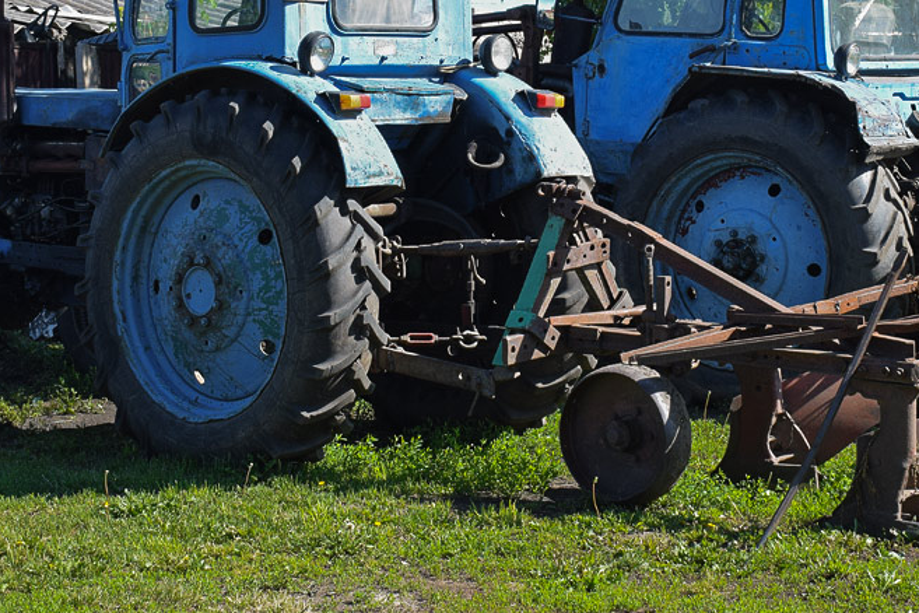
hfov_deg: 23.9
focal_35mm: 85
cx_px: 477
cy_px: 78
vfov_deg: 15.9
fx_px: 2167
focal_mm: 31
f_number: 8
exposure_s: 1/250
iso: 250
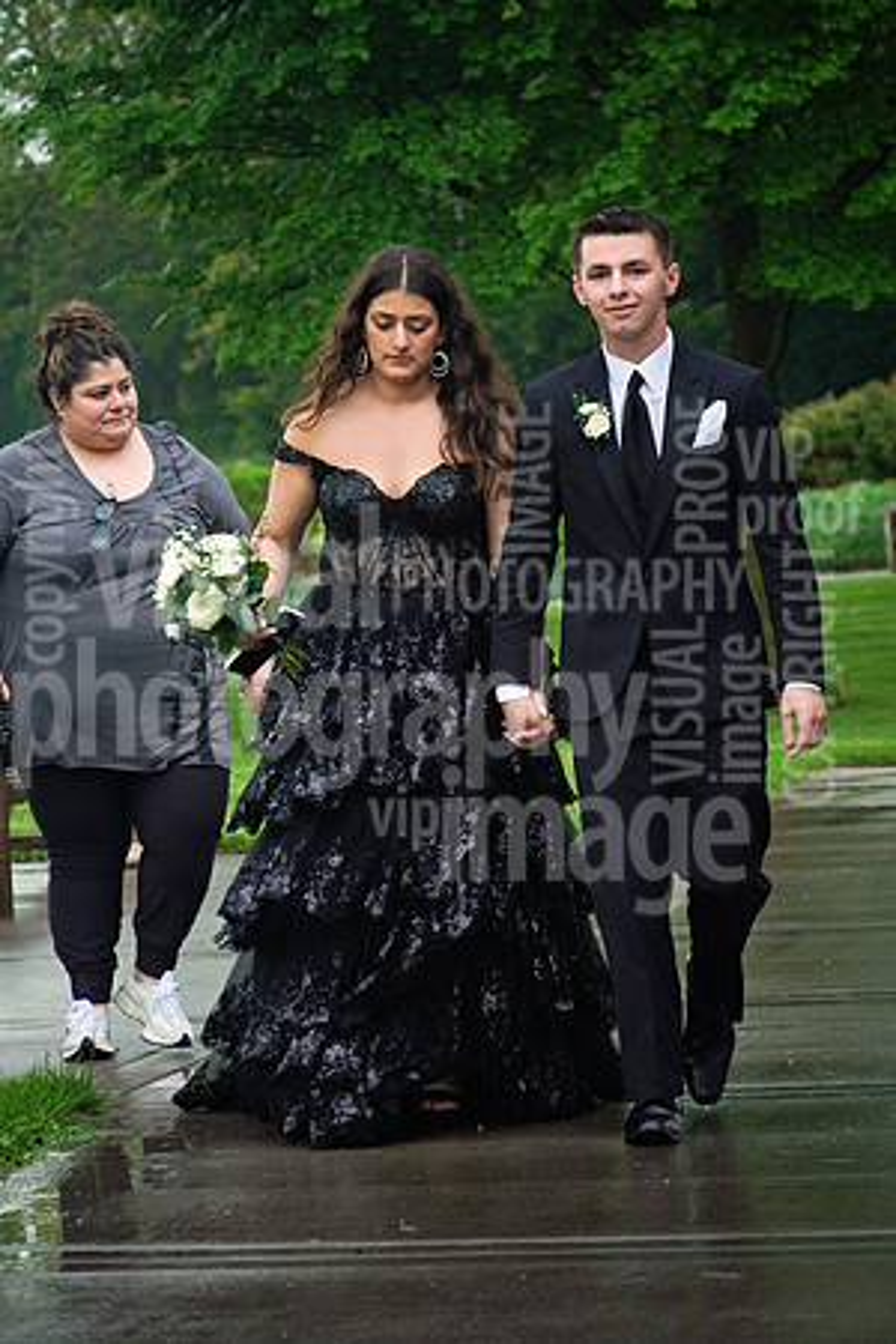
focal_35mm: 171
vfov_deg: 12.0
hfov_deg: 8.0
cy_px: 672
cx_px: 448
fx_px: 6384
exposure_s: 1/250
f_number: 5.6
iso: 500
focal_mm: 114
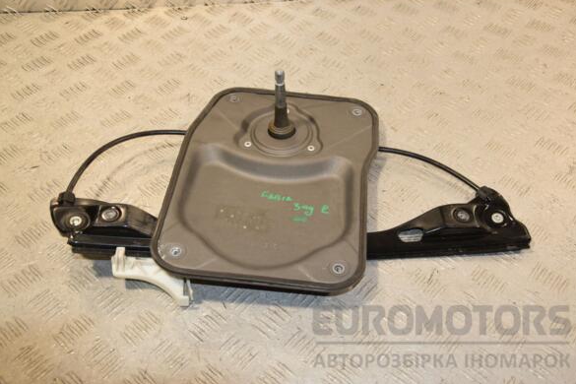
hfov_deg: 48.5
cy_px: 189
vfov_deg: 33.4
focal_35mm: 40
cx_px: 294
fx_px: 640
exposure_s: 1/200
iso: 800
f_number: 8
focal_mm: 26
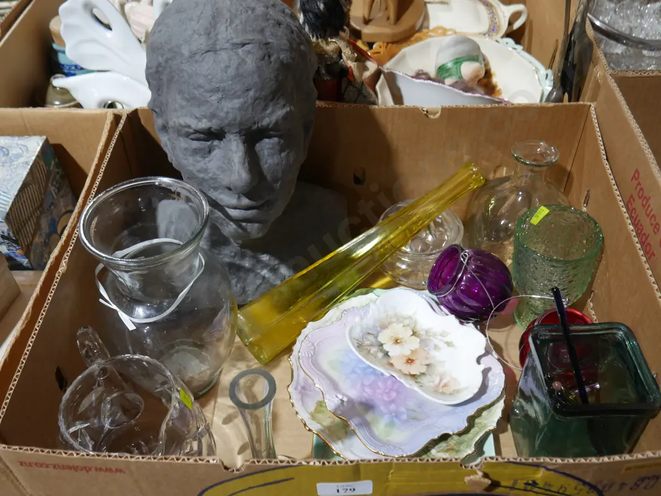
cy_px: 248
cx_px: 330
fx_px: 650
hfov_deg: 53.9
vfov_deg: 41.8
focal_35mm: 34
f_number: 4
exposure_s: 1/60
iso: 400
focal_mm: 17
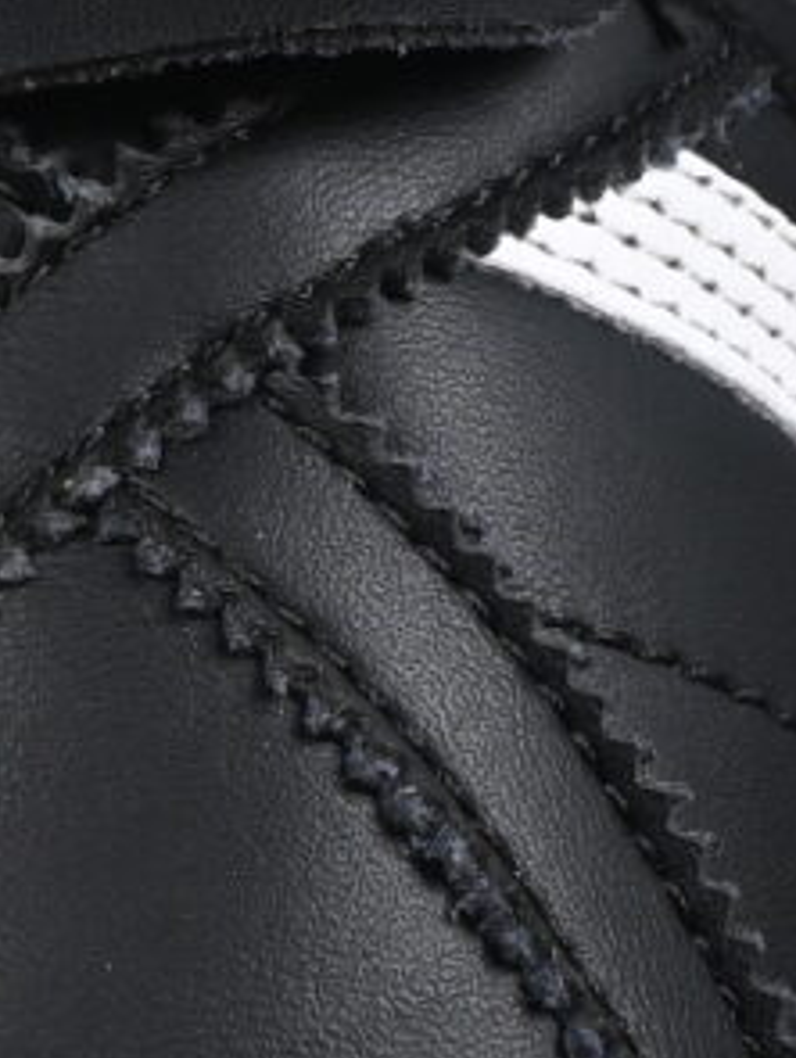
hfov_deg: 2.4
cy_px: -213
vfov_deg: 3.2
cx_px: -463
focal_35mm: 625
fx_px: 19121
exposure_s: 1/60
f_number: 6.3
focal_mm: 50
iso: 160
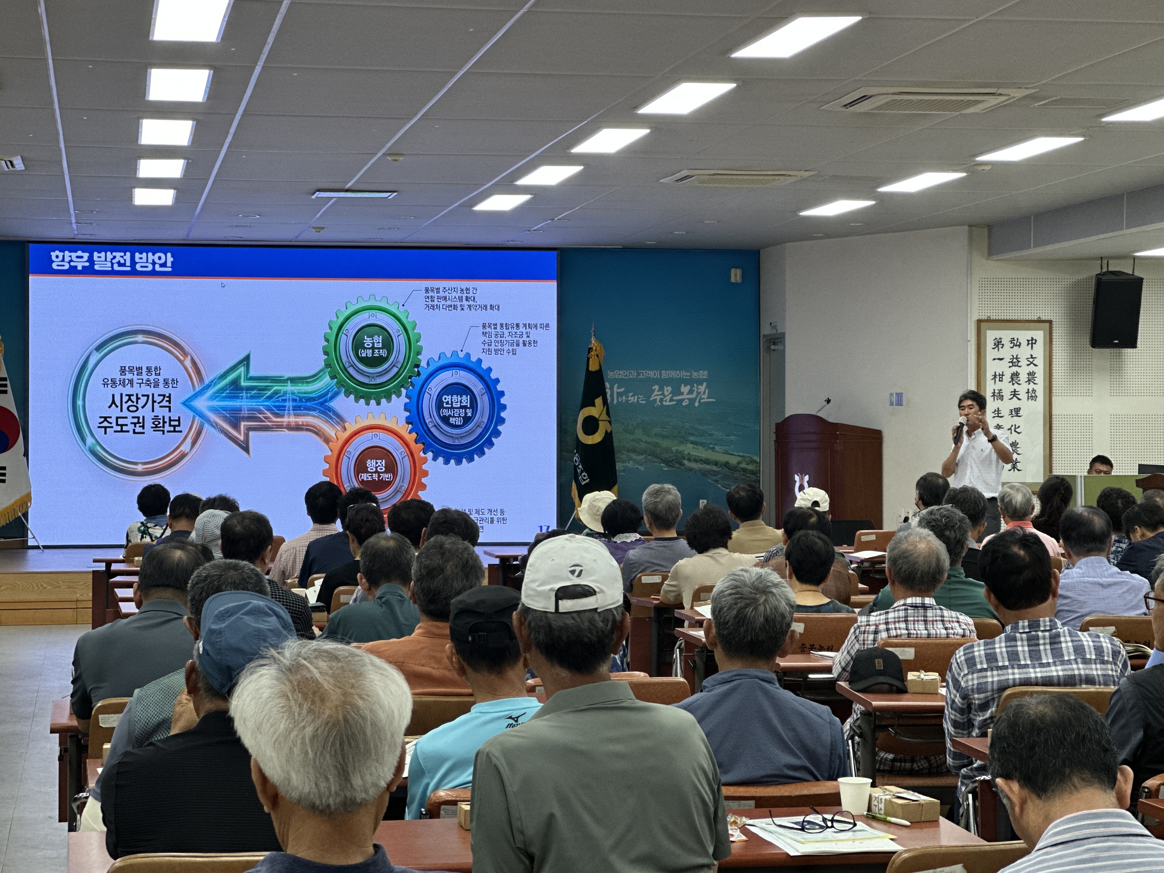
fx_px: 2589
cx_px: 582
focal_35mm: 77
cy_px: 436
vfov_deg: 19.1
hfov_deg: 25.3
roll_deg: +0.6
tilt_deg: +0.9
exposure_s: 1/120
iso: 200
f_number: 2.8
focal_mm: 9
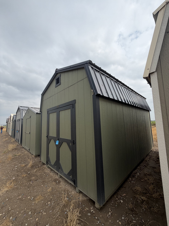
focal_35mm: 14
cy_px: 113
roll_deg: +0.2
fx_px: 91
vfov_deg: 102.1
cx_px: 84
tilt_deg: +8.3
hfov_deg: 85.7
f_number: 2.2
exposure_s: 1/770
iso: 25
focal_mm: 2.22
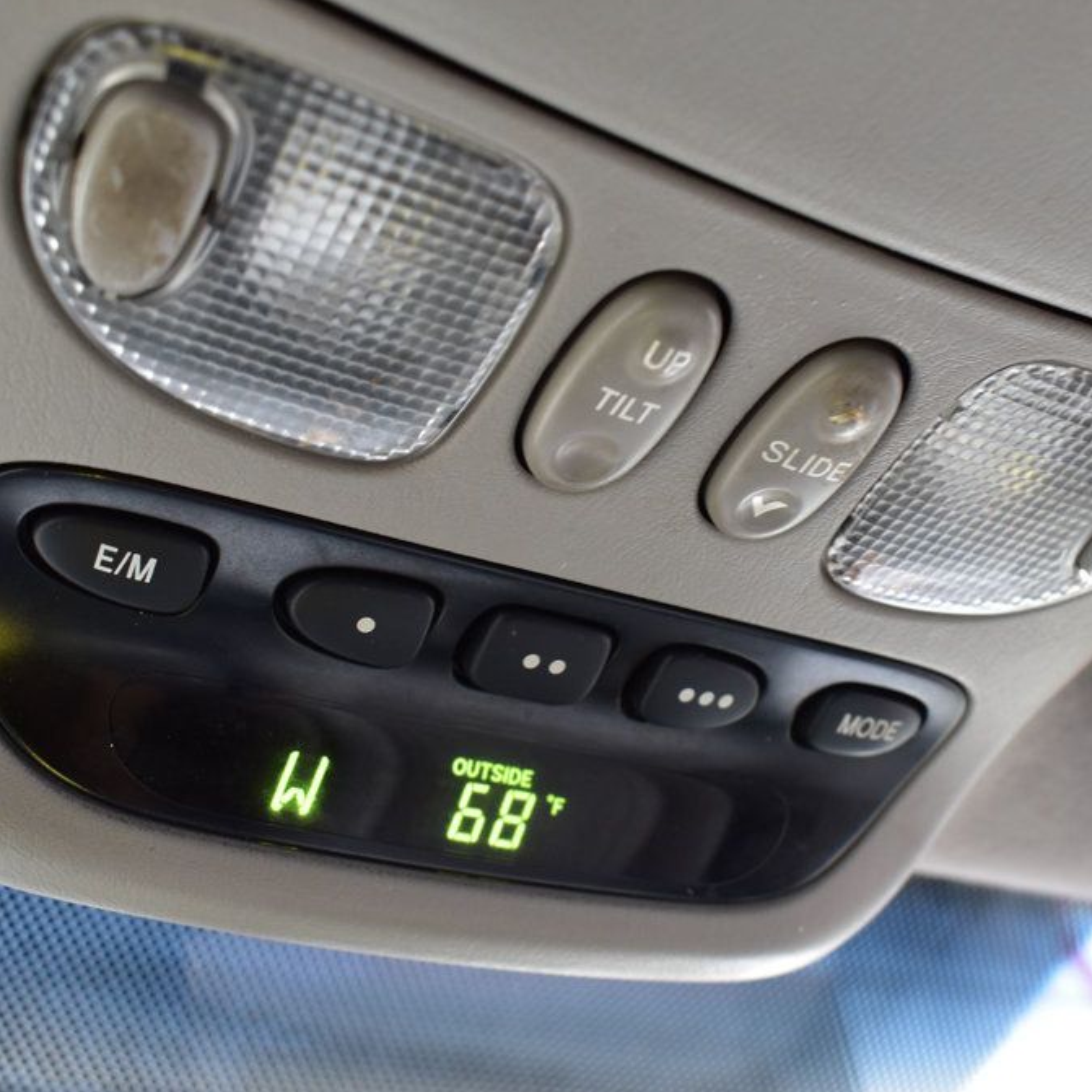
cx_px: 649
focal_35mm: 49
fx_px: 1736
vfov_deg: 34.9
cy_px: 542
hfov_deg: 34.8
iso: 500
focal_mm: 25
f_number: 6.3
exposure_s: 1/15
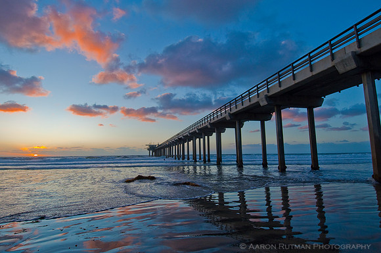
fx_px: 190
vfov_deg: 67.2
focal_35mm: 18
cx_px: 190
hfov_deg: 90.1
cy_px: 126
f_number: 7.1
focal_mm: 12
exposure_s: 1/200
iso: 250
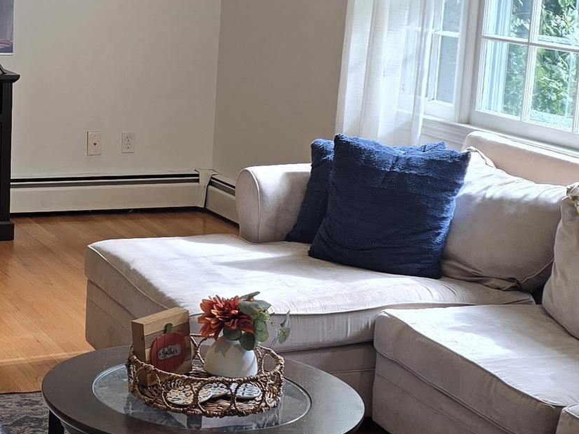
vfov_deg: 17.2
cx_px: 32
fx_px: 1438
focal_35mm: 86
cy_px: 190
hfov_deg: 22.1
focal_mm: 6.3
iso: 50
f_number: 1.7
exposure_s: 1/120
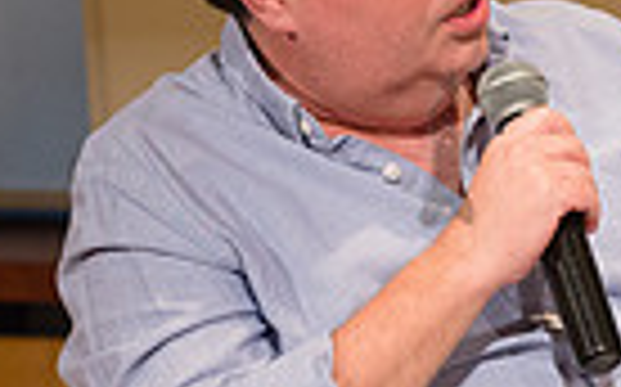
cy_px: 146
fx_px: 4786
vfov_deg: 4.6
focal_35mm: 283
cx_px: 446
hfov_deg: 7.4
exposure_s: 1/250
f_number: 4
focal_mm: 66
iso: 2500
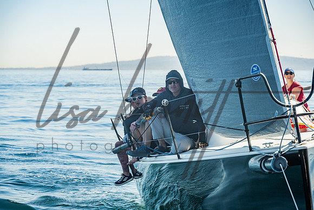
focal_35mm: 112
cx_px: 157
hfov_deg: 18.3
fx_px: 976
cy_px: 105
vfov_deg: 12.3
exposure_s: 1/500
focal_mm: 110
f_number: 6.3
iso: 400
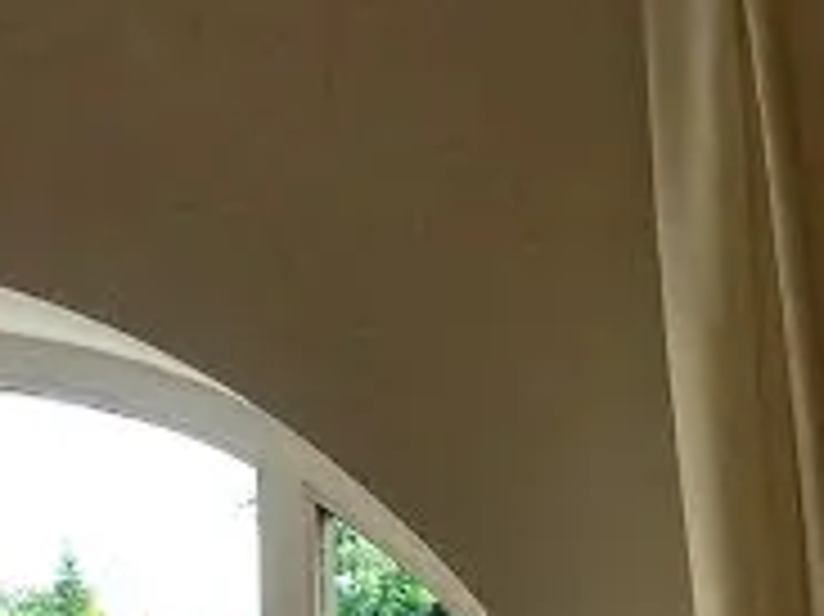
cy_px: 800
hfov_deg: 19.7
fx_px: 2379
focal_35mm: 100
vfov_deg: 14.2
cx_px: 432
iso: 80
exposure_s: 1/40
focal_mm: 4.1
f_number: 3.3
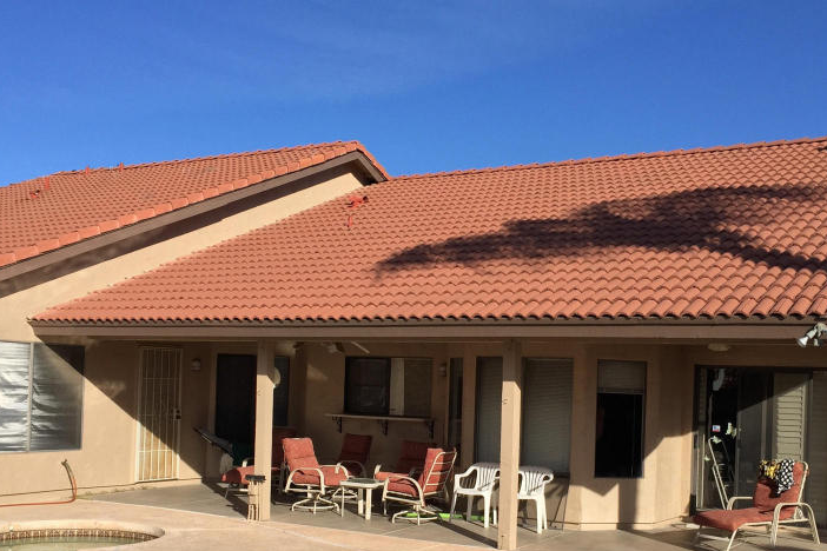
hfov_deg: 44.5
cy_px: 377
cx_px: 436
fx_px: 1011
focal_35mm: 44
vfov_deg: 30.2
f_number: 2.2
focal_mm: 4.15
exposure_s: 1/2825
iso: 32
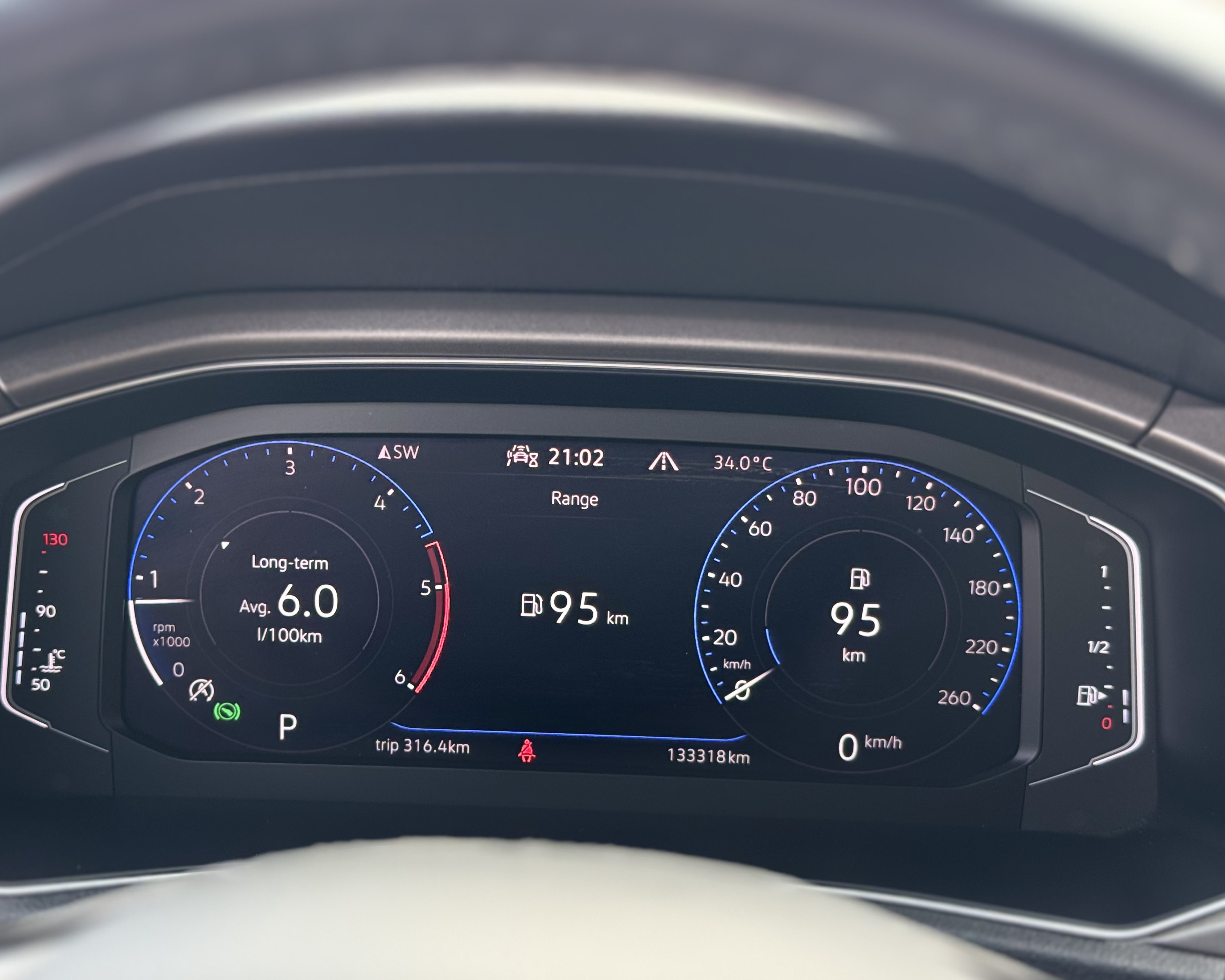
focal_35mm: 51
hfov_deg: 36.6
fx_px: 1849
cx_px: 567
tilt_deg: -17.9
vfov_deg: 29.7
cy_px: 496
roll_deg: -0.6
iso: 80
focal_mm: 6.76
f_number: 1.78
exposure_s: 1/170
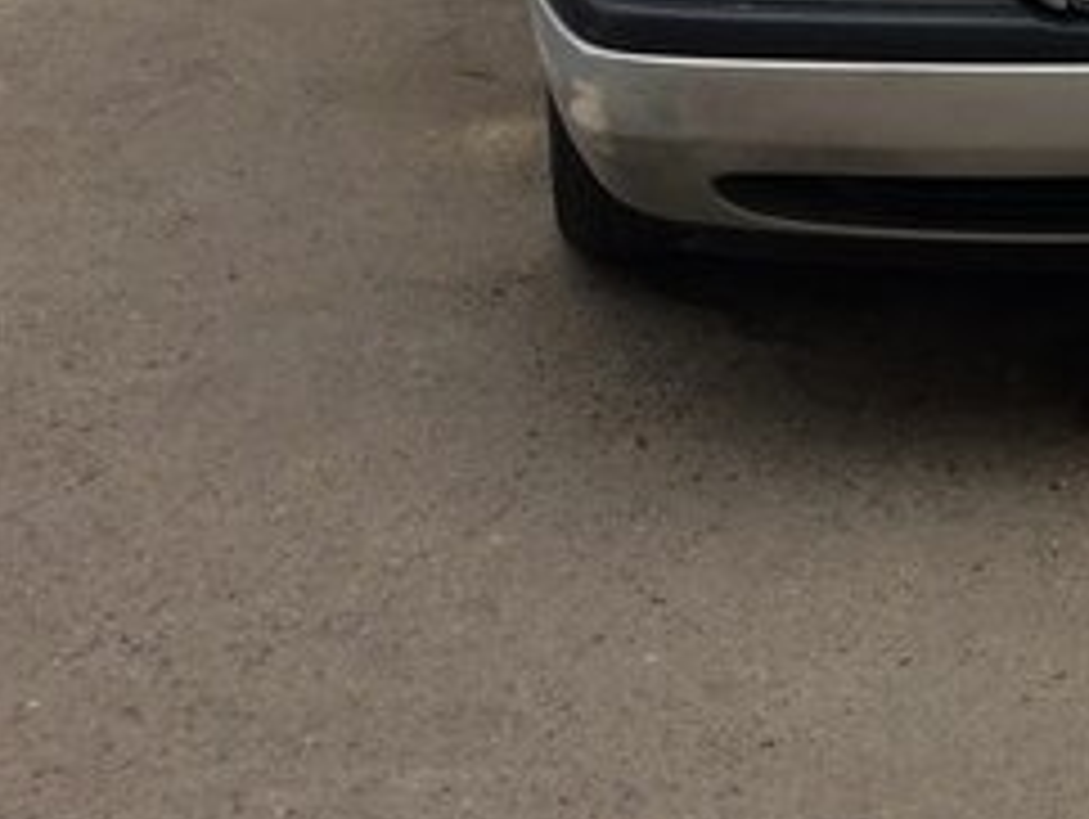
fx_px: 2488
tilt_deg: -15.0
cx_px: 1359
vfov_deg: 17.9
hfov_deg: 22.5
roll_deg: -2.1
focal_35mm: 79
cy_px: -124
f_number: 2.2
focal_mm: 4.15
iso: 50
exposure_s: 1/50
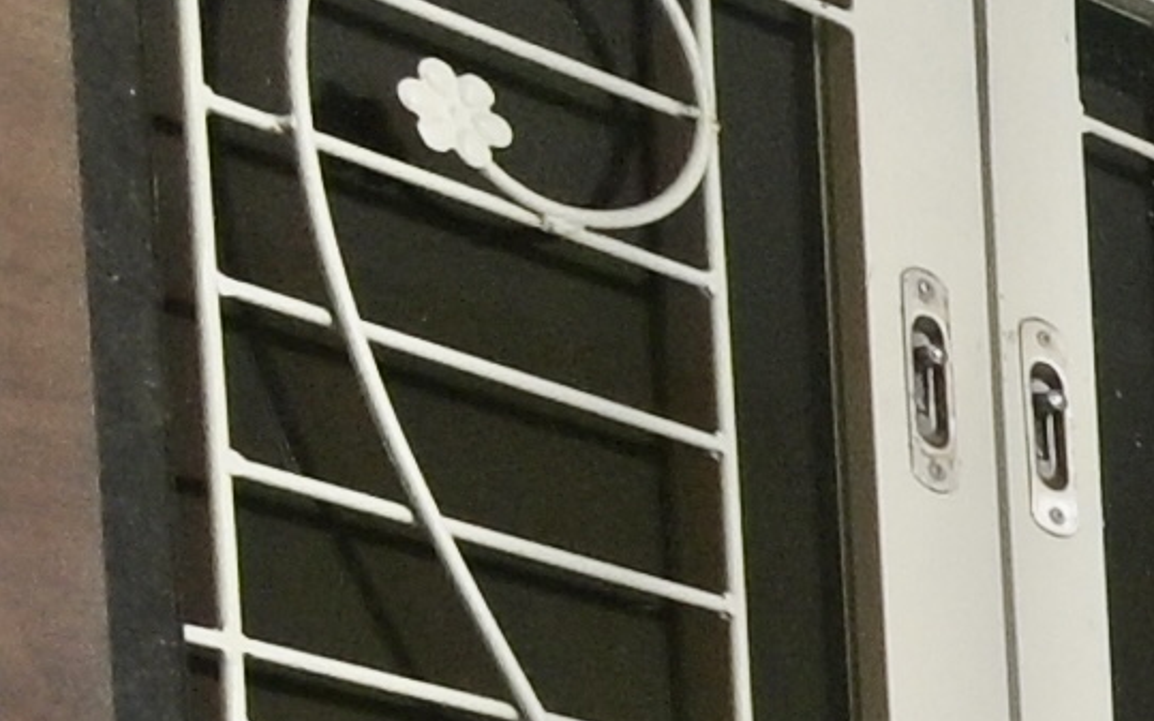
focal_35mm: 113
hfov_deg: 10.4
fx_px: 3554
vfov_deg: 9.6
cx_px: 3749
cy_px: 1979
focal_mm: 10
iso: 400
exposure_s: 1/200
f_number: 8
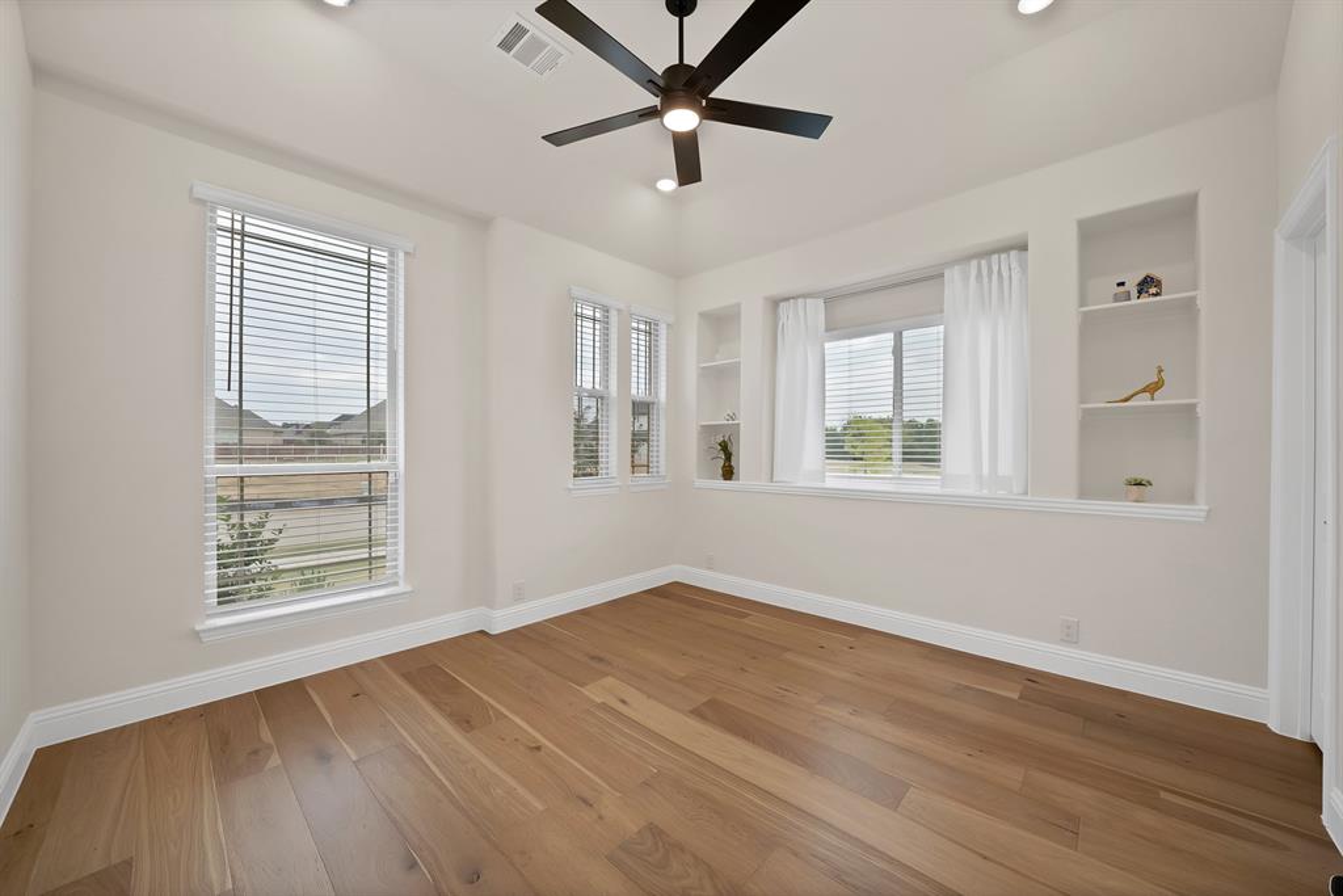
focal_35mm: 12
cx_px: 672
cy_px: 448
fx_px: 448
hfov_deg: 112.6
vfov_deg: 90.0
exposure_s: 1/30
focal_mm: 12
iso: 640
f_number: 9
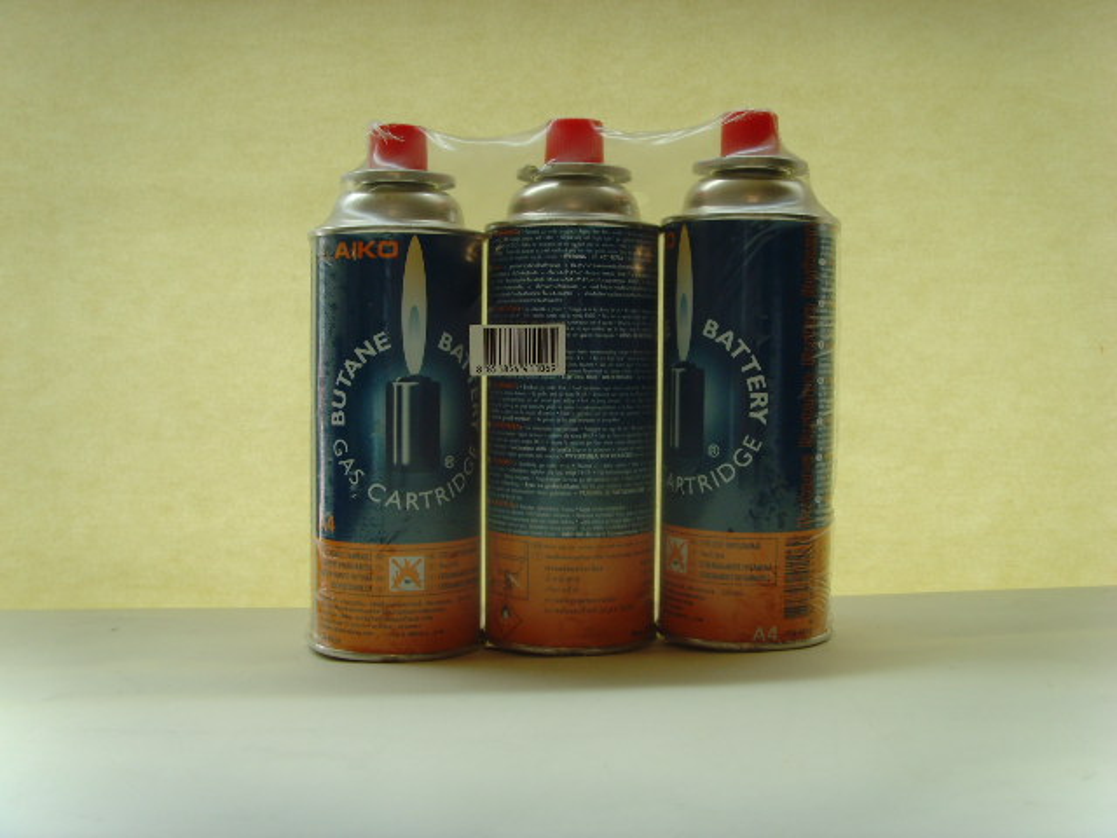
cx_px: 558
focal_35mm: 39
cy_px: 419
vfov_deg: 36.8
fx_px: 1258
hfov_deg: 47.9
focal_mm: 6.6
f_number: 3.5
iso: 100
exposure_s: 1/45
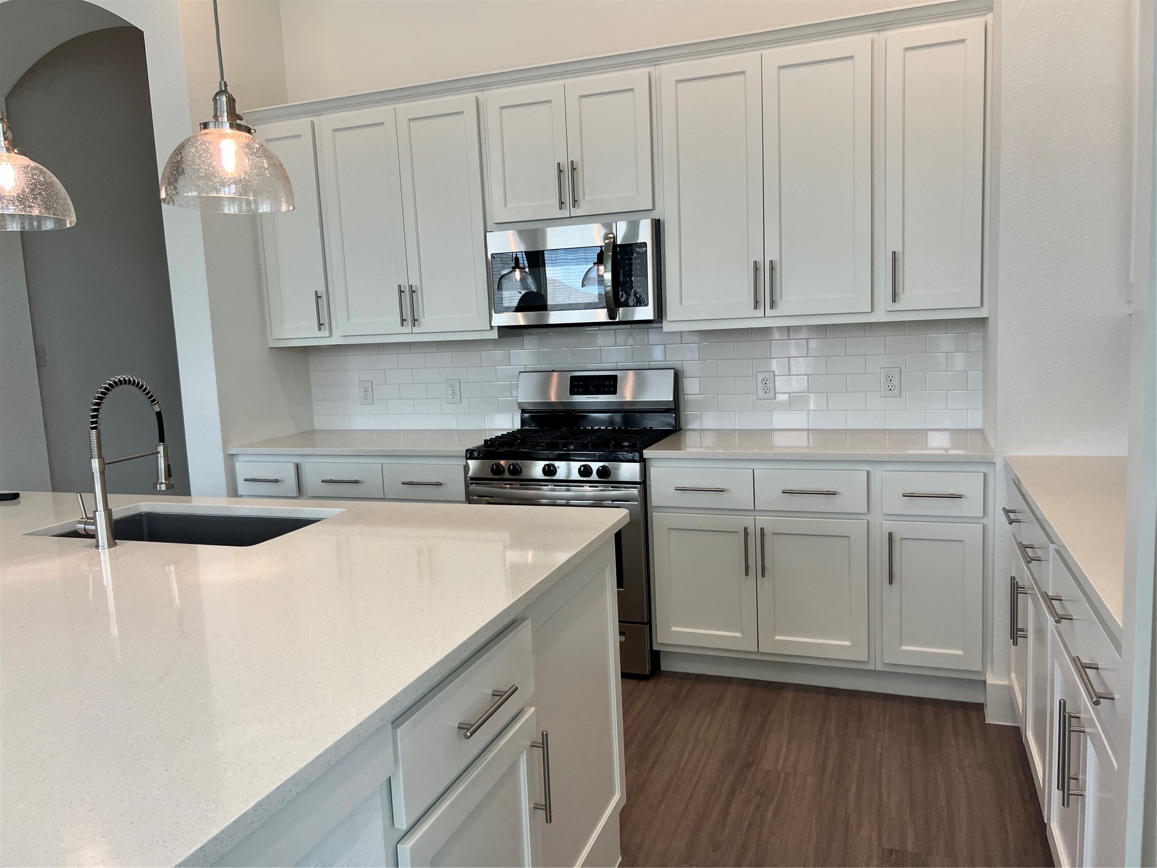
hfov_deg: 67.3
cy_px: 434
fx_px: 869
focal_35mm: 26
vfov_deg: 53.1
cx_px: 578
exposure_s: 1/120
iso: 32
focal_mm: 5.7
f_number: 1.5
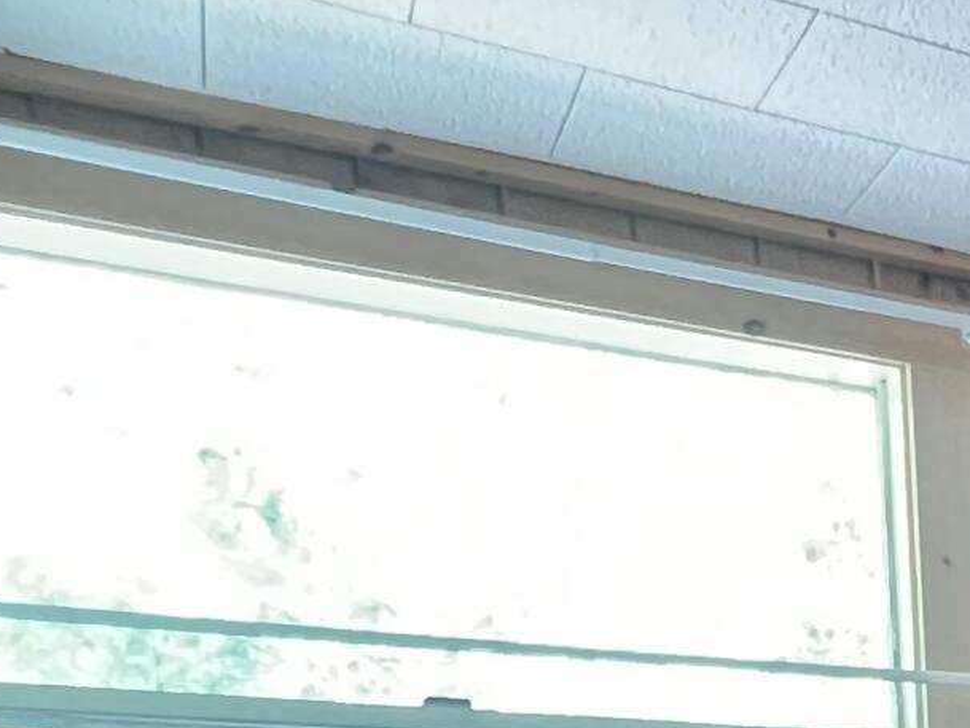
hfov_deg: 18.4
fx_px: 1794
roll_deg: +1.0
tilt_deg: -2.8
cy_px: 1047
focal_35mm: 64
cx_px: 1983
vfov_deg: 20.2
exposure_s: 1/60
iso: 500
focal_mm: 1.57
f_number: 1.8
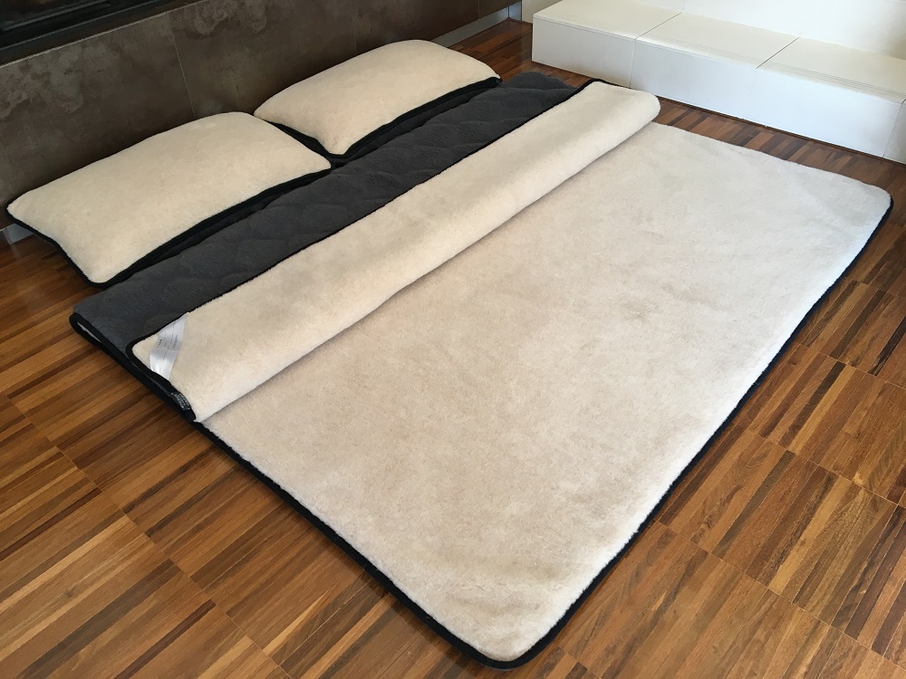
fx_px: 759
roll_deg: +1.1
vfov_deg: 48.2
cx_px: 453
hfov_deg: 61.7
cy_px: 340
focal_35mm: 29
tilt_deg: -41.5
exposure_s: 1/33
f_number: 2.2
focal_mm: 4.15
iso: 80
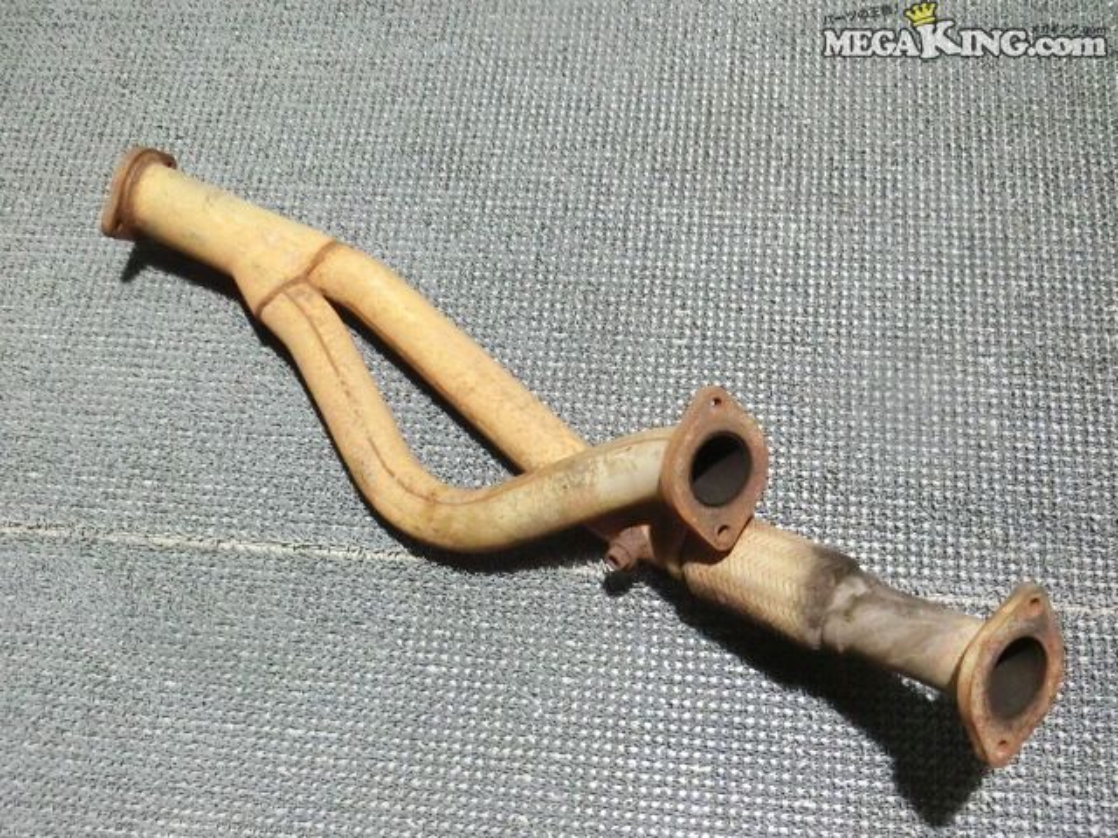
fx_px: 1260
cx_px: 559
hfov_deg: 47.9
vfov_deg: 36.8
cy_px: 419
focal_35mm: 39
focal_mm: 6.9
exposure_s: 1/40
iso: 1600
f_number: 4.1
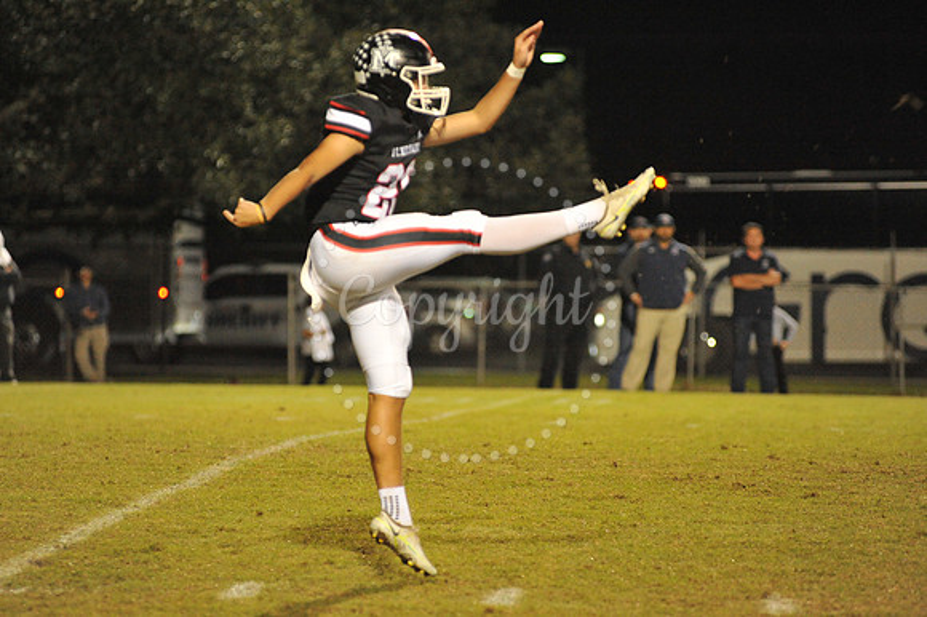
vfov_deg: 6.9
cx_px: 464
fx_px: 5147
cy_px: 308
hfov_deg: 10.3
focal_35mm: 200
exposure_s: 1/320
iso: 6400
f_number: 4
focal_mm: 200
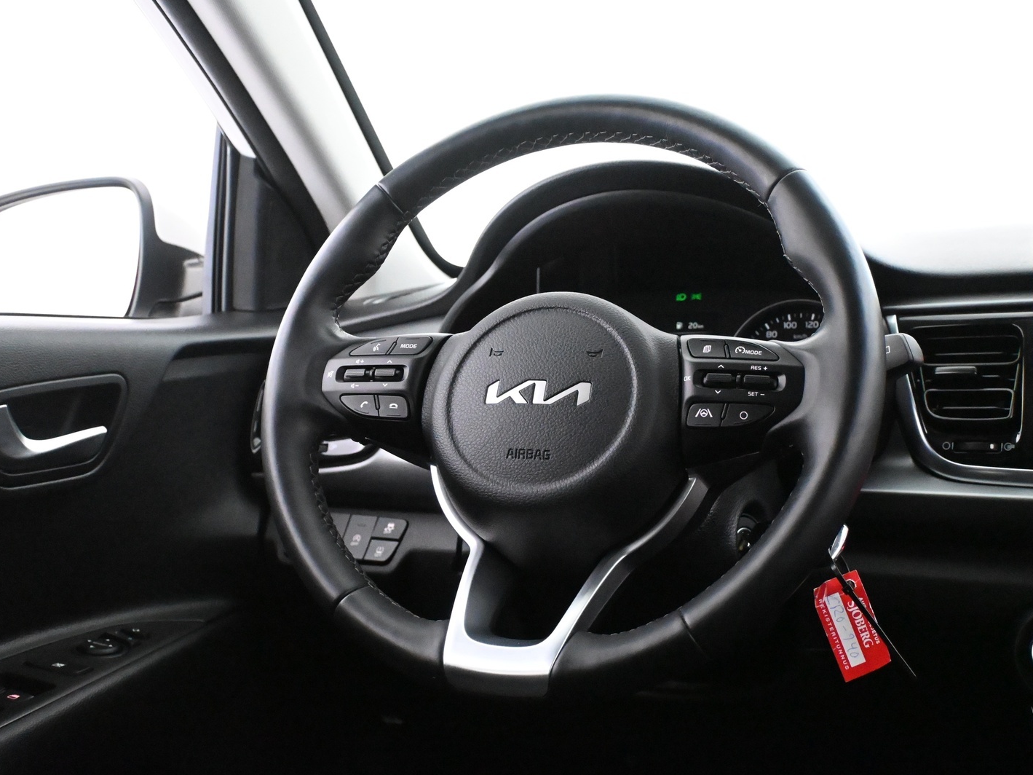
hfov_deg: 41.8
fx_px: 1351
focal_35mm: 45
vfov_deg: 32.0
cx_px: 545
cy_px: 393
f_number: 4.5
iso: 11400
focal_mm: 27.5
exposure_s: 1/60
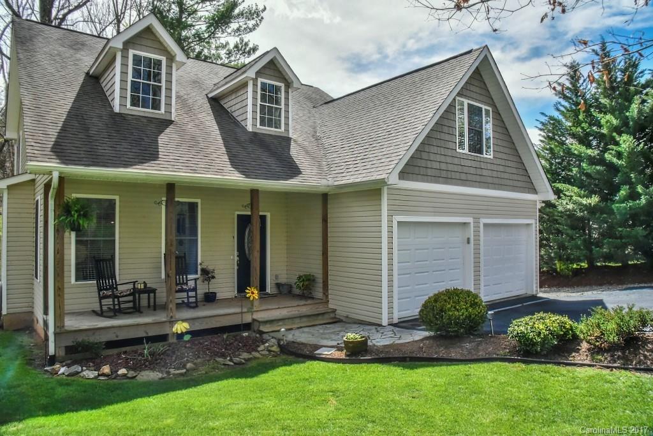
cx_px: 326
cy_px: 218
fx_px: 436
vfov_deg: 53.2
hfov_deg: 73.7
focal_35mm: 24
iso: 4000
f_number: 18
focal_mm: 24
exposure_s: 1/320
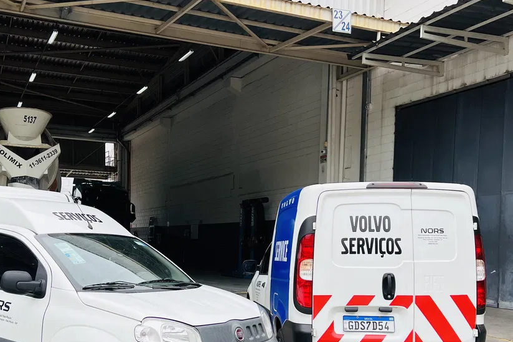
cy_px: 278
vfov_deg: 31.0
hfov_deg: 46.2
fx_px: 598
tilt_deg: -3.2
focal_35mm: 42
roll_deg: -1.4
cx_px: 215
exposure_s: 1/982
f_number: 1.5
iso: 50
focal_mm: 5.7
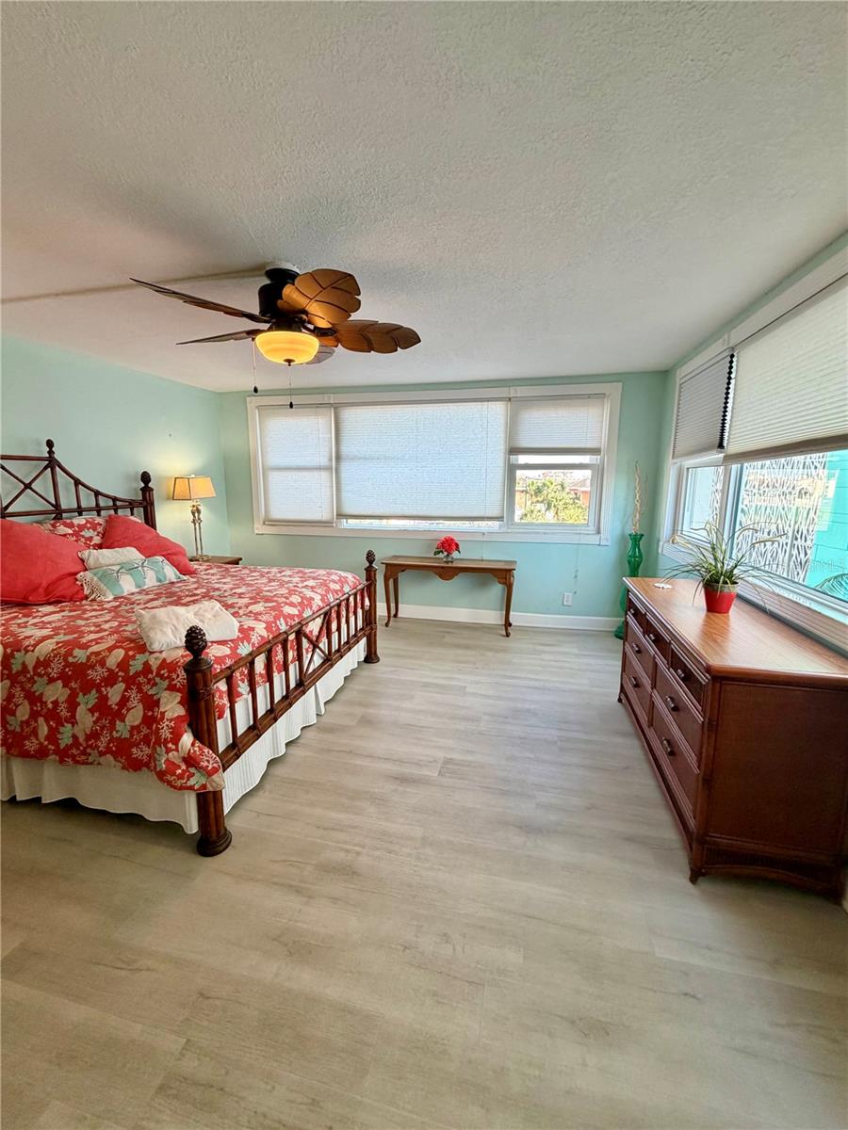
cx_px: 424
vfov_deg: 102.1
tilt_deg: -8.9
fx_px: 457
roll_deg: +0.0
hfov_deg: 85.7
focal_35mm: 14
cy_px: 565
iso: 160
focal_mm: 2.22
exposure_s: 1/120
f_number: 2.2
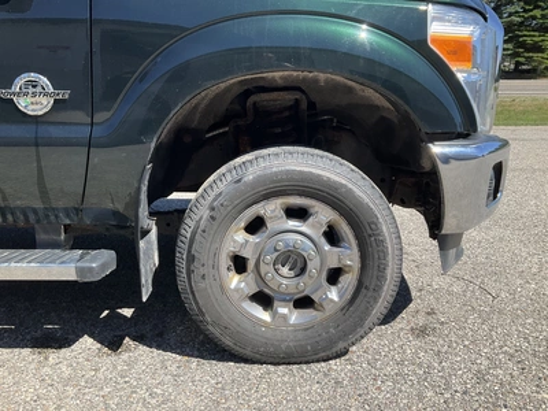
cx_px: 274
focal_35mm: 29
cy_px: 206
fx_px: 459
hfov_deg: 61.7
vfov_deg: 48.2
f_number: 1.8
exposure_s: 1/1035
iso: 25
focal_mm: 3
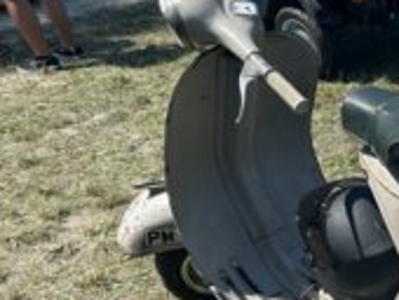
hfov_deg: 28.1
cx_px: 465
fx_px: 704
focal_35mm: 61
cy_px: 241
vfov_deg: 23.7
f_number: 1.5
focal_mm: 5.7
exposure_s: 1/3257
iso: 50
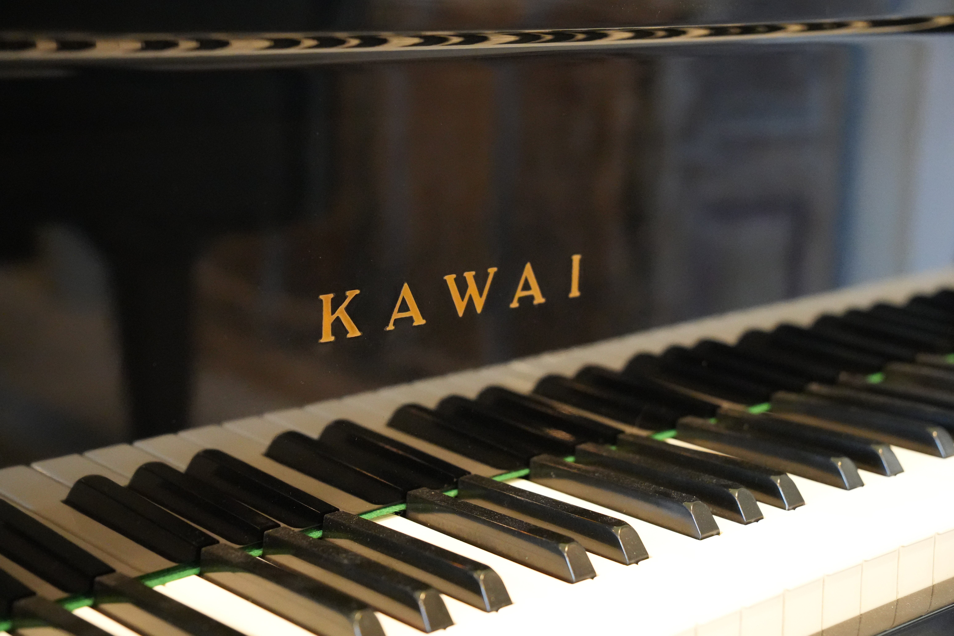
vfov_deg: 23.2
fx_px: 1550
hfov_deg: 34.2
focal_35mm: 58
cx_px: 477
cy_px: 318
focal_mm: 39
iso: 6400
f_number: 2.8
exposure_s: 1/100
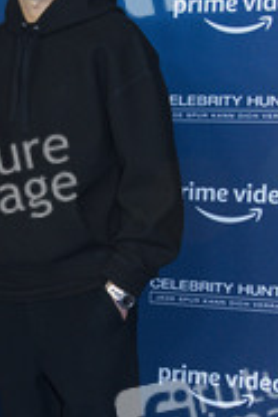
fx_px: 1193
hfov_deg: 13.2
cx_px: 27
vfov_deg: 19.7
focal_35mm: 103
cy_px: 300
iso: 1600
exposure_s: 1/200
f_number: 5.6
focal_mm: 48
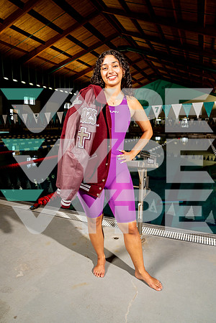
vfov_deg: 73.7
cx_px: 108
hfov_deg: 53.1
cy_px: 162
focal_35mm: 24
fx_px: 216
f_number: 7.1
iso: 400
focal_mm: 24
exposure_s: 1/125
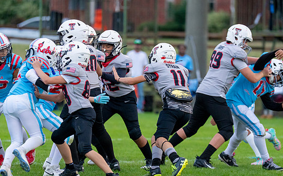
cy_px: 114
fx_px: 3007
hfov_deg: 5.4
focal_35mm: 390
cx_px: 163
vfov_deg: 3.4
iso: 1250
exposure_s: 1/1250
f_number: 2.8
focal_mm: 200
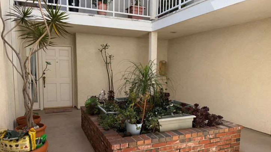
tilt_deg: -5.8
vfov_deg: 42.8
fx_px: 194
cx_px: 134
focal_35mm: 27
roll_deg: -0.9
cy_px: 87
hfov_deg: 69.8
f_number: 1.78
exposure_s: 1/1637
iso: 50
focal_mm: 6.76
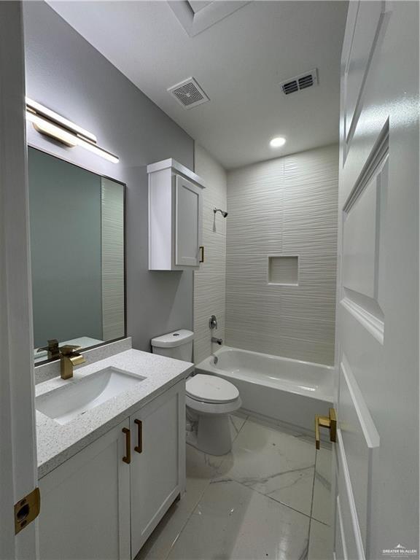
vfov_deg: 102.1
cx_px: 210
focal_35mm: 14
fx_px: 226
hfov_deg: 85.7
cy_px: 280
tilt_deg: -5.2
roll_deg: -0.3
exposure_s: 1/120
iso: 125
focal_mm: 2.22
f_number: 2.2
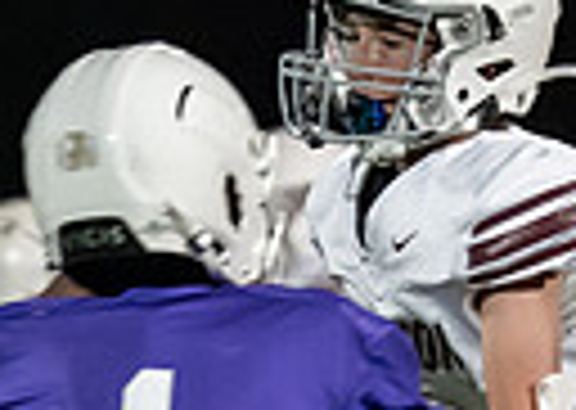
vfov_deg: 1.5
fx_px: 16072
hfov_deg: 2.1
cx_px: 485
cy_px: 404
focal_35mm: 984
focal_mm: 147
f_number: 2.8
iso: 3200
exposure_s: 1/1000
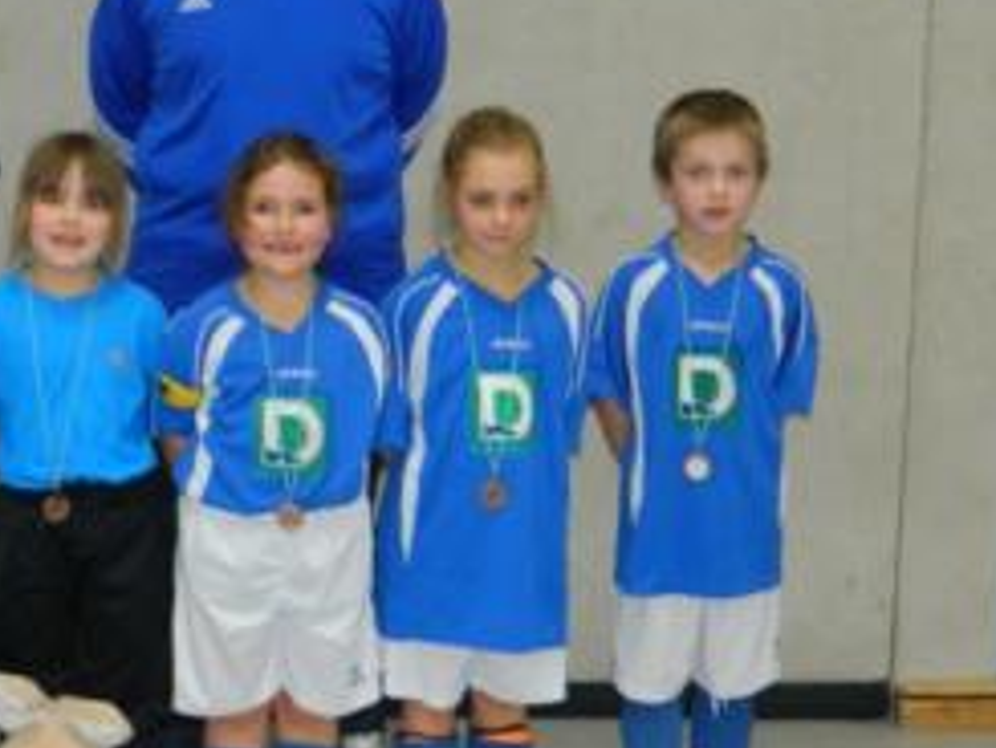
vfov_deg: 15.4
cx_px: 73
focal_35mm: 96
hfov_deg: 20.0
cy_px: 380
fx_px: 2764
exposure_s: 1/50
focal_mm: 8.4
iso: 250
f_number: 3.6
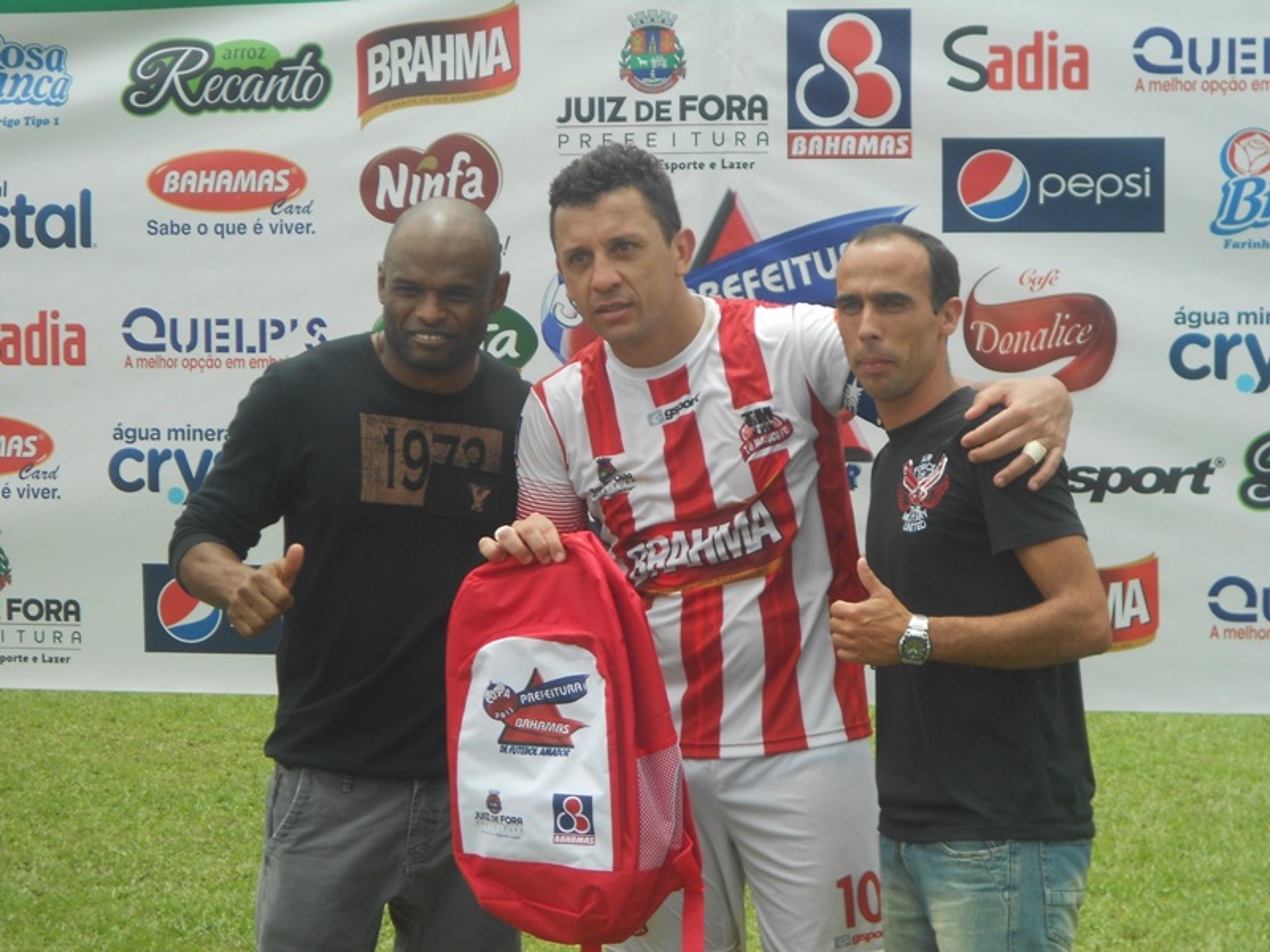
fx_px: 3632
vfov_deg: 14.9
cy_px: 476
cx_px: 635
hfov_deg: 19.8
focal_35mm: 99
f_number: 5.5
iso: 80
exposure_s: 1/320
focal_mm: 17.6
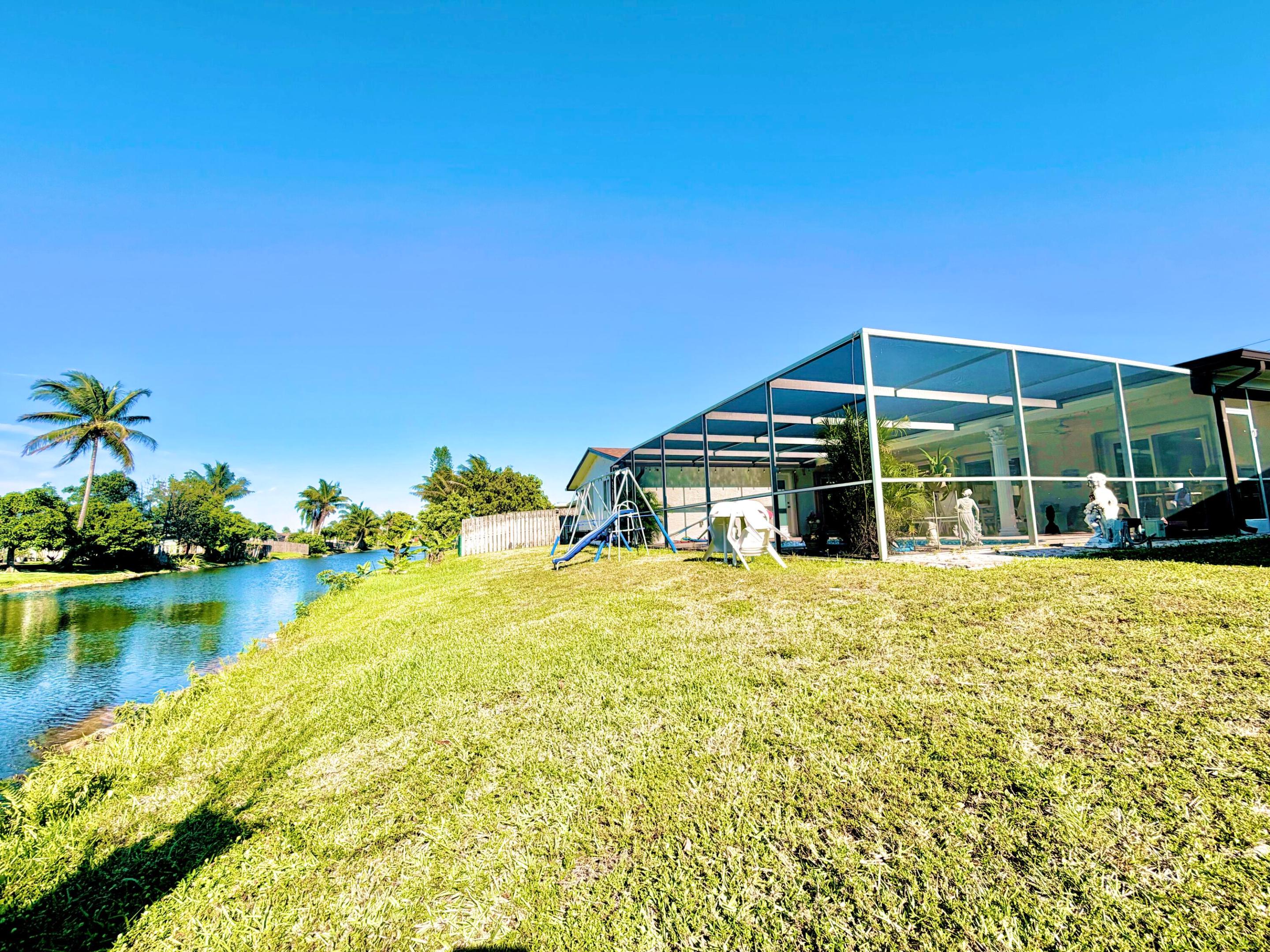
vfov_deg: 85.7
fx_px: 514
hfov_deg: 102.1
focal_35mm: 14
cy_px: 476
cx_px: 635
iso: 25
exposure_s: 1/770
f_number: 2.2
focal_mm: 2.22
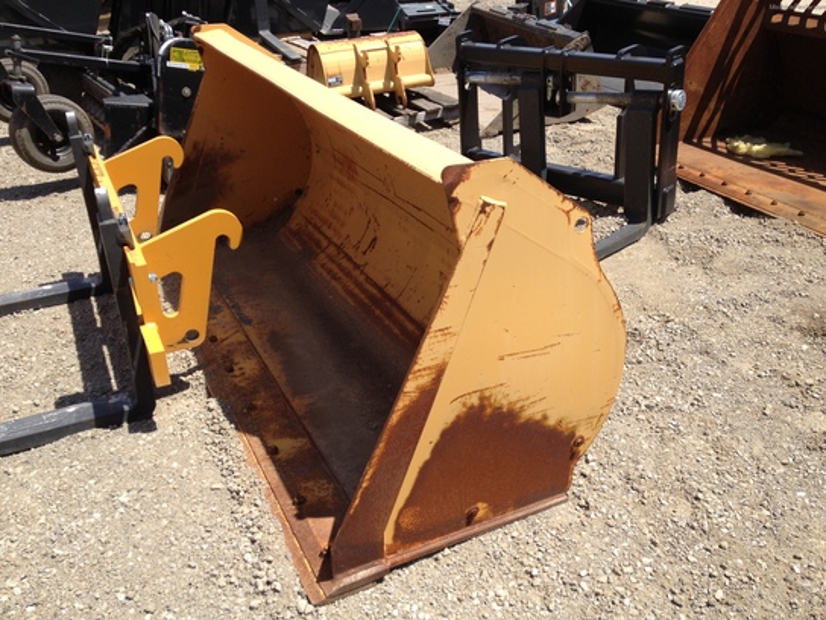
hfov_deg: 52.6
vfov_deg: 40.7
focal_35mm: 35
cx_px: 413
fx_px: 835
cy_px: 310
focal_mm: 4.28
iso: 64
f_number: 2.4
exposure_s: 1/1227
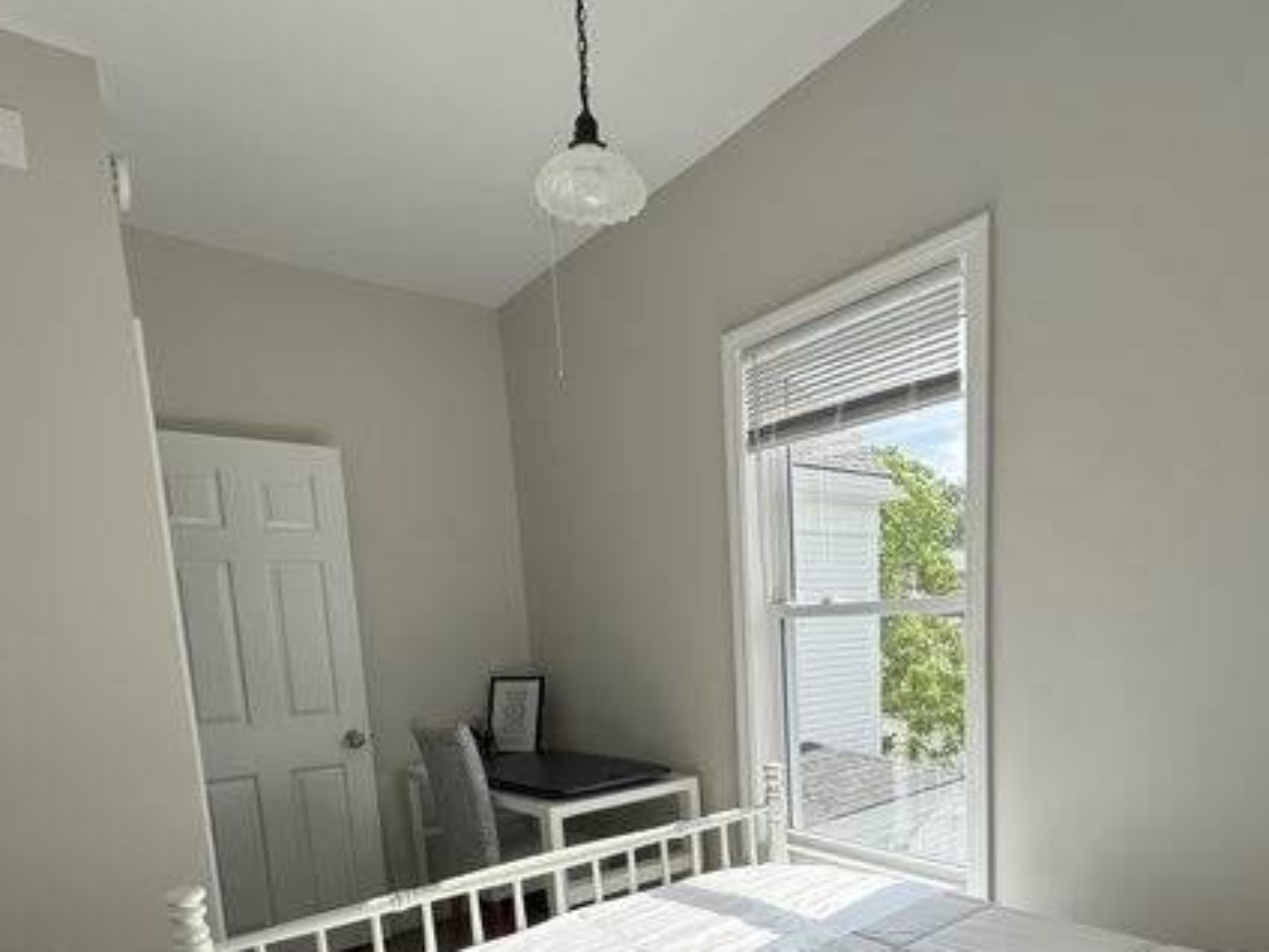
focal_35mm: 22
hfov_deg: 75.6
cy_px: 736
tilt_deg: -8.1
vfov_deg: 57.4
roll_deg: +2.4
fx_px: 807
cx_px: 759
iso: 50
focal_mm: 2.22
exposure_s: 1/1006
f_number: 2.2
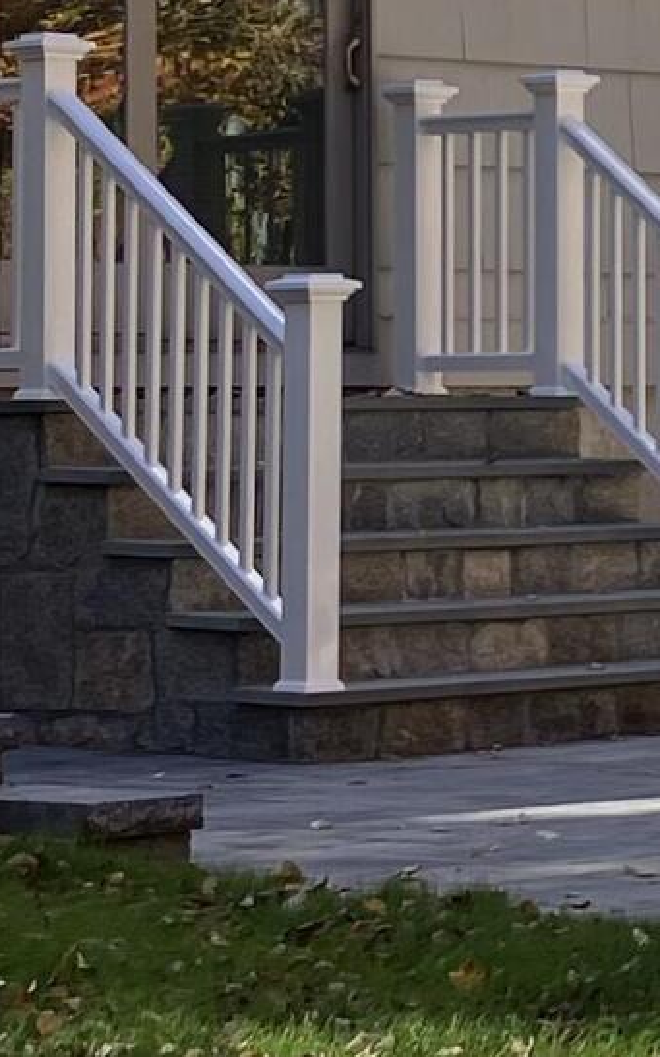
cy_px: 197
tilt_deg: +3.6
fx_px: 4809
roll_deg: +0.1
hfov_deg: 7.5
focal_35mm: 167
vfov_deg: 12.5
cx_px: 1372
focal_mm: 3.99
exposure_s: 1/578
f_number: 1.8
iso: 32
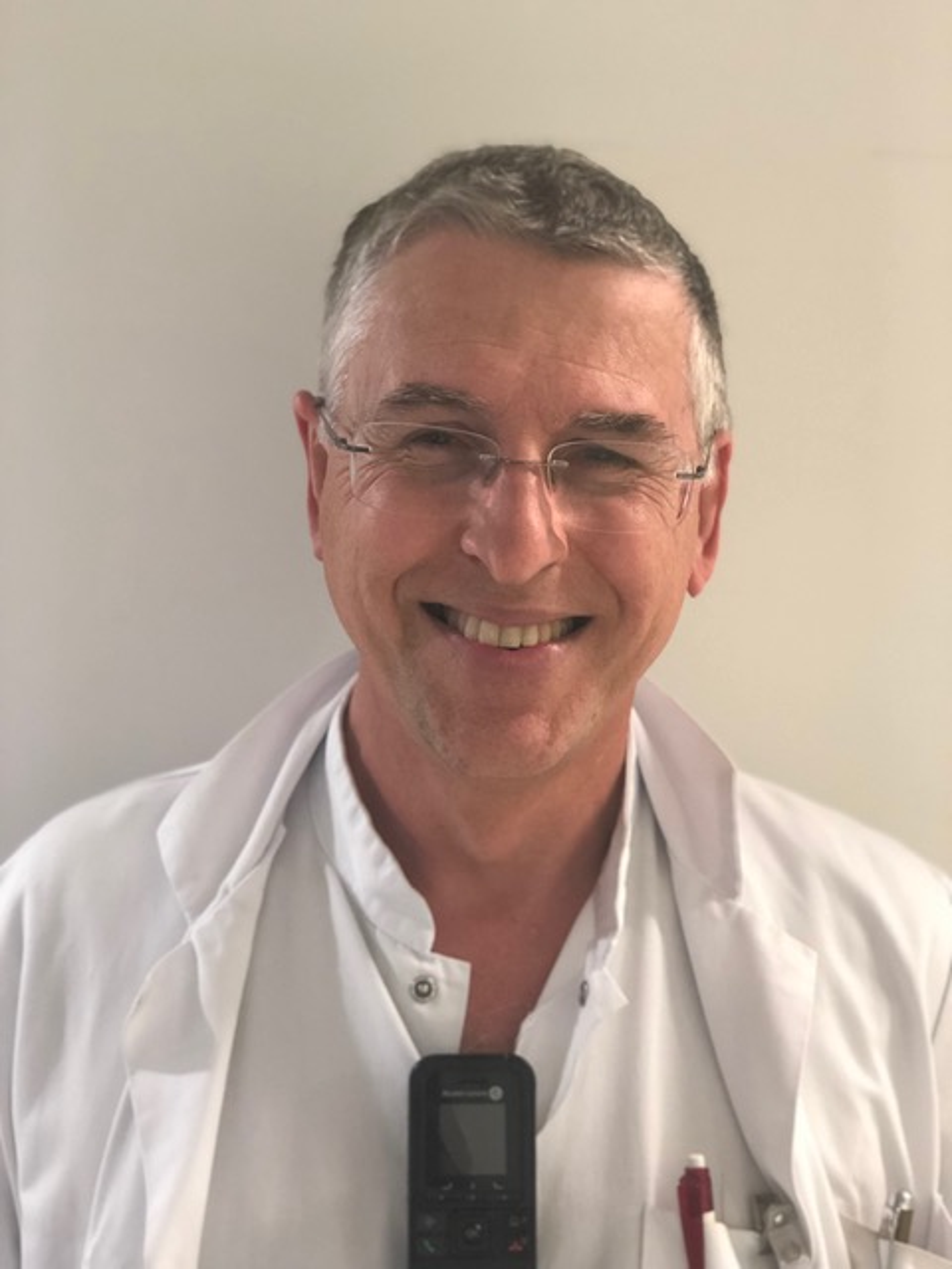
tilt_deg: -3.5
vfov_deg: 33.8
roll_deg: -0.4
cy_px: 634
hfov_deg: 25.7
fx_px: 2090
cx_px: 476
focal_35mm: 57
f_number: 2.8
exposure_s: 1/33
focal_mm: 6.6
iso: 320
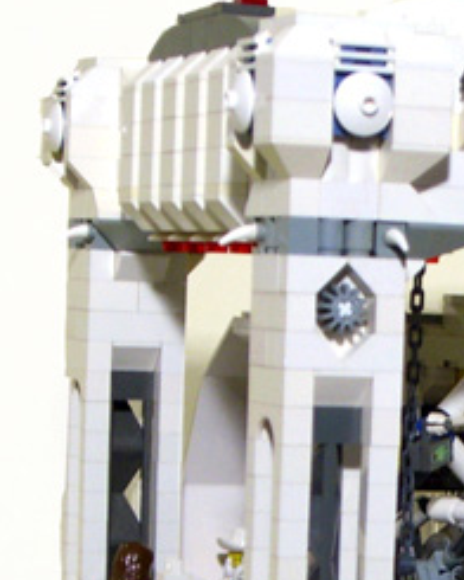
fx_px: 3124
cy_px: 604
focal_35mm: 182
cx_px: 507
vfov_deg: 10.5
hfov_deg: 8.4
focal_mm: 11.8
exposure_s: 1/40
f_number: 3.6
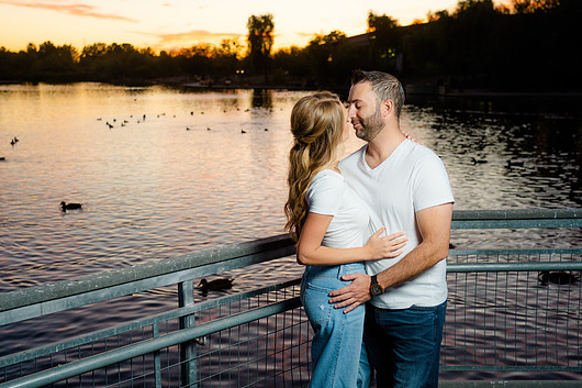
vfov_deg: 29.2
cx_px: 277
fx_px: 743
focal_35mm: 46
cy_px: 197
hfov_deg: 42.7
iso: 640
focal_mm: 42
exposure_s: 1/200
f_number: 4
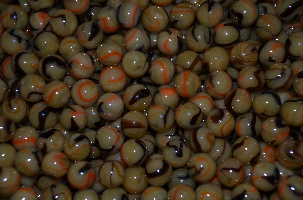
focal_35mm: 98
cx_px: 152
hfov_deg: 21.0
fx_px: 819
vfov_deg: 14.0
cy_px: 100
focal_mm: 65
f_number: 5.3
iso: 100
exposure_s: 1/60
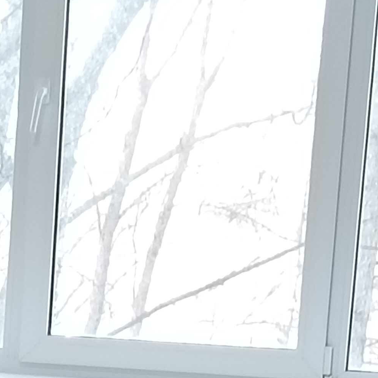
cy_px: 798
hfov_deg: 8.0
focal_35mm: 212
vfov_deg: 7.8
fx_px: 2619
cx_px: -259
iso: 316
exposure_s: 1/50
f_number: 1.9
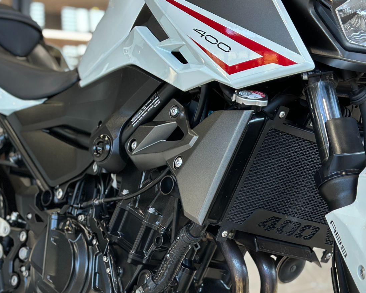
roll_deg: +1.0
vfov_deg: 18.6
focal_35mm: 82
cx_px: 83
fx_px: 888
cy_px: 227
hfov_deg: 23.0
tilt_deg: -5.9
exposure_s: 1/120
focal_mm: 6.86
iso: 160
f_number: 1.78
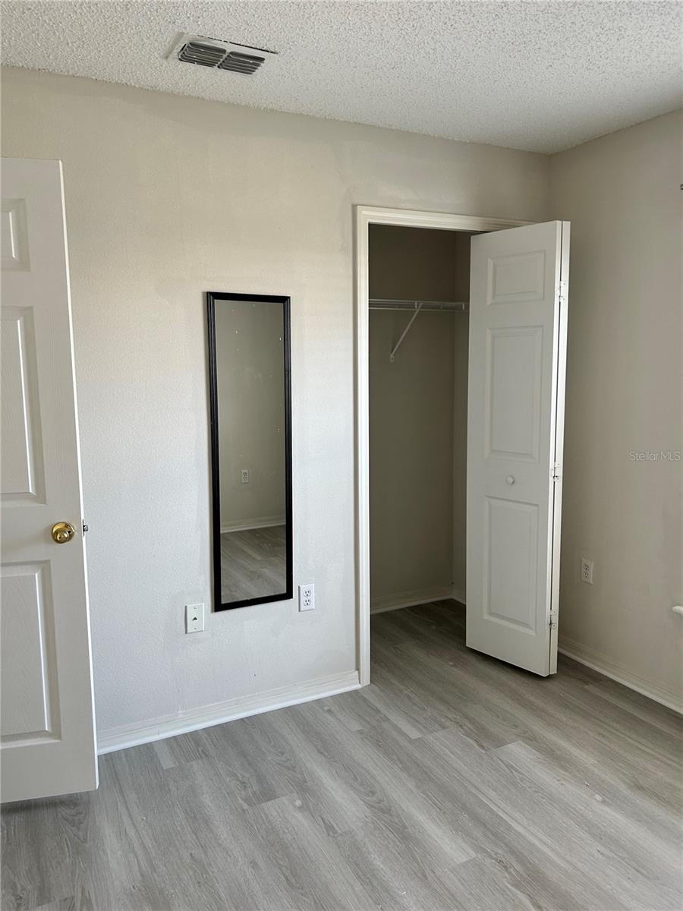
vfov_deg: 67.3
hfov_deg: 53.1
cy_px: 456
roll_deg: +0.8
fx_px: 684
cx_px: 342
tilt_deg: -4.6
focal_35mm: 26
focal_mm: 5.7
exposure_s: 1/121
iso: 80
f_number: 1.5
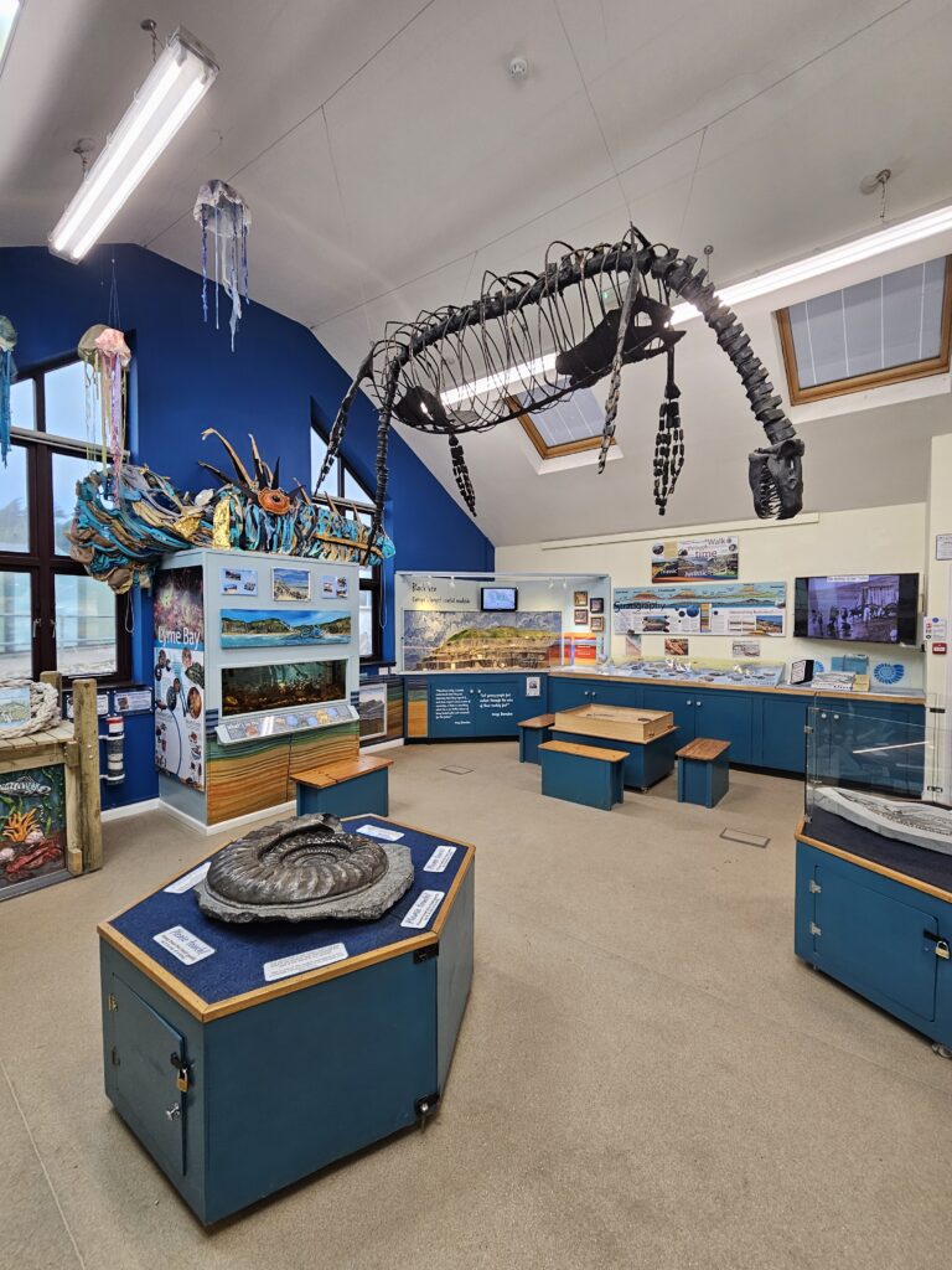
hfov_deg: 89.9
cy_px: 635
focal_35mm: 13
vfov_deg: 106.2
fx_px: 477
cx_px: 476
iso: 125
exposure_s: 1/50
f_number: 2.2
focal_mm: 2.2
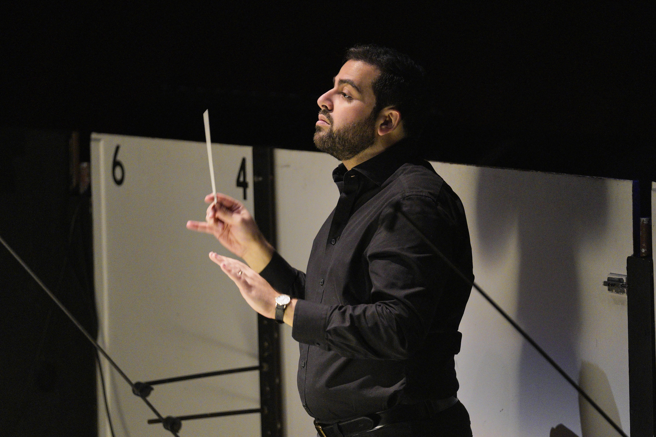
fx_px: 3644
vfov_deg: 6.9
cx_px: 328
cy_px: 218
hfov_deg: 10.3
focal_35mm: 200
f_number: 2.8
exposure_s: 1/80
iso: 4000
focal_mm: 200
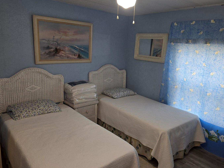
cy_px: 81
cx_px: 124
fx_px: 175
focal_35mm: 27
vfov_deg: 51.3
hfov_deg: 65.1
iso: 100
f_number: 1.7
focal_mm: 6.3
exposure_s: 1/60
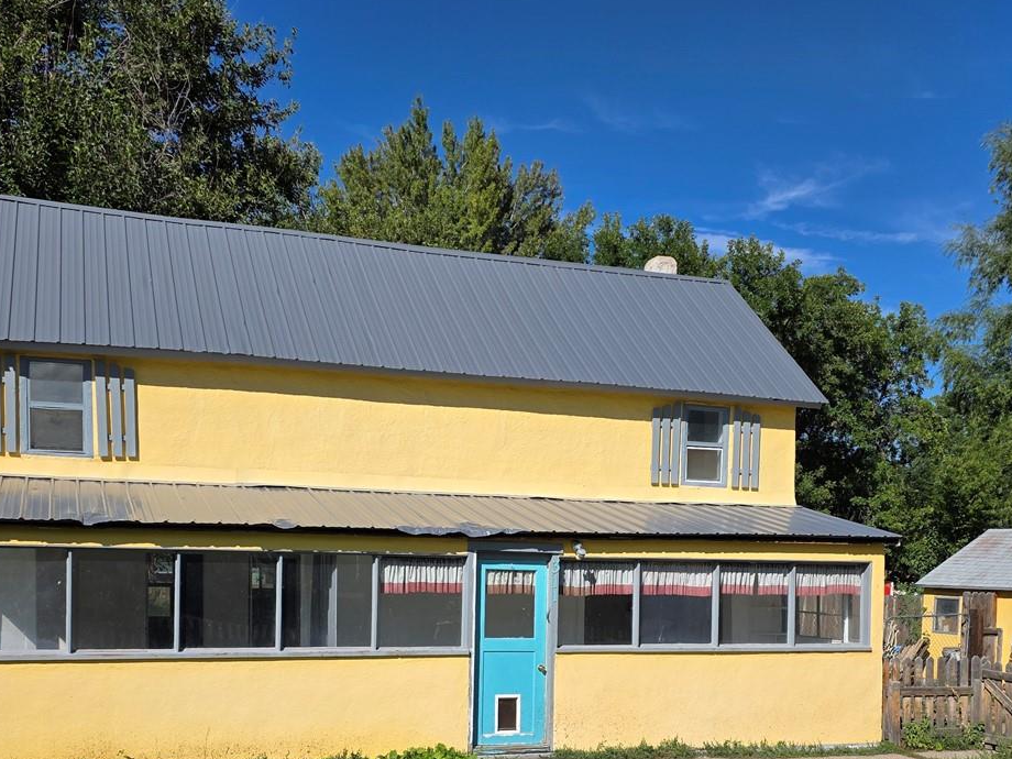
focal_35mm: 40
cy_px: 635
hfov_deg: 46.8
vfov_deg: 34.6
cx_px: 513
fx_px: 1169
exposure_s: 1/7944
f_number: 1.7
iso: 80
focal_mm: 6.3
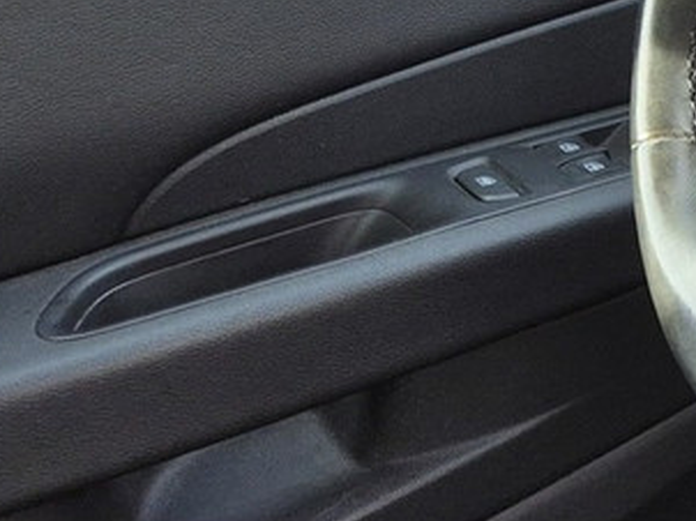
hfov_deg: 12.9
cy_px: 101
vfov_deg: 12.1
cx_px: 1588
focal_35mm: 122
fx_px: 2451
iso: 50
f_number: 1.8
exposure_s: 1/180
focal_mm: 5.4
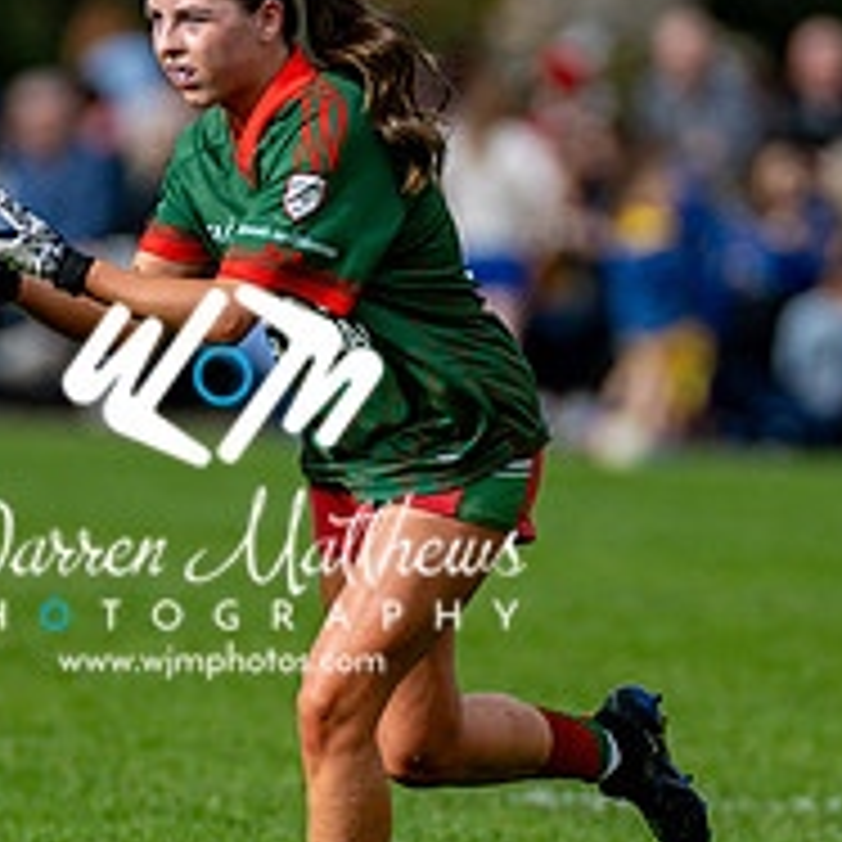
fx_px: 32583
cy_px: 473
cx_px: 221
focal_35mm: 1184
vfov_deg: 1.5
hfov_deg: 1.5
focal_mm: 300
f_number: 2.8
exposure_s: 1/3200
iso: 200
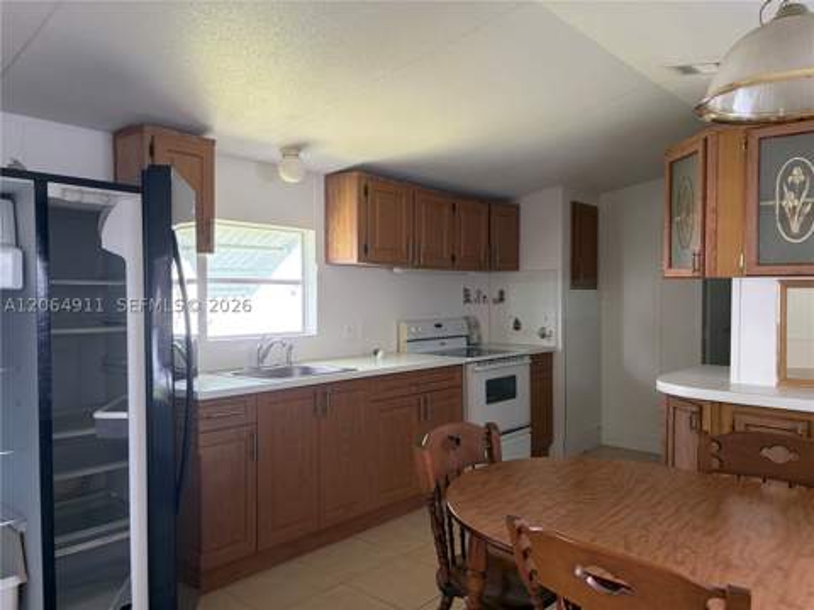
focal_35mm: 26
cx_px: 407
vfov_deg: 53.1
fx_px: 611
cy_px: 305
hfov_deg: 67.3
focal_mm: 5.96
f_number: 1.6
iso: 125
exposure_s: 1/101
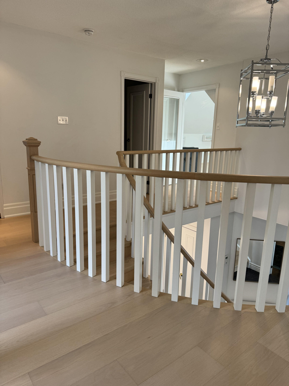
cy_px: 193
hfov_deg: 56.8
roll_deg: -1.5
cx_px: 144
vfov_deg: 71.6
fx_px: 267
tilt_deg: -12.8
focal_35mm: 24
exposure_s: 1/120
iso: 125
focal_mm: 6.76
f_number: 1.78
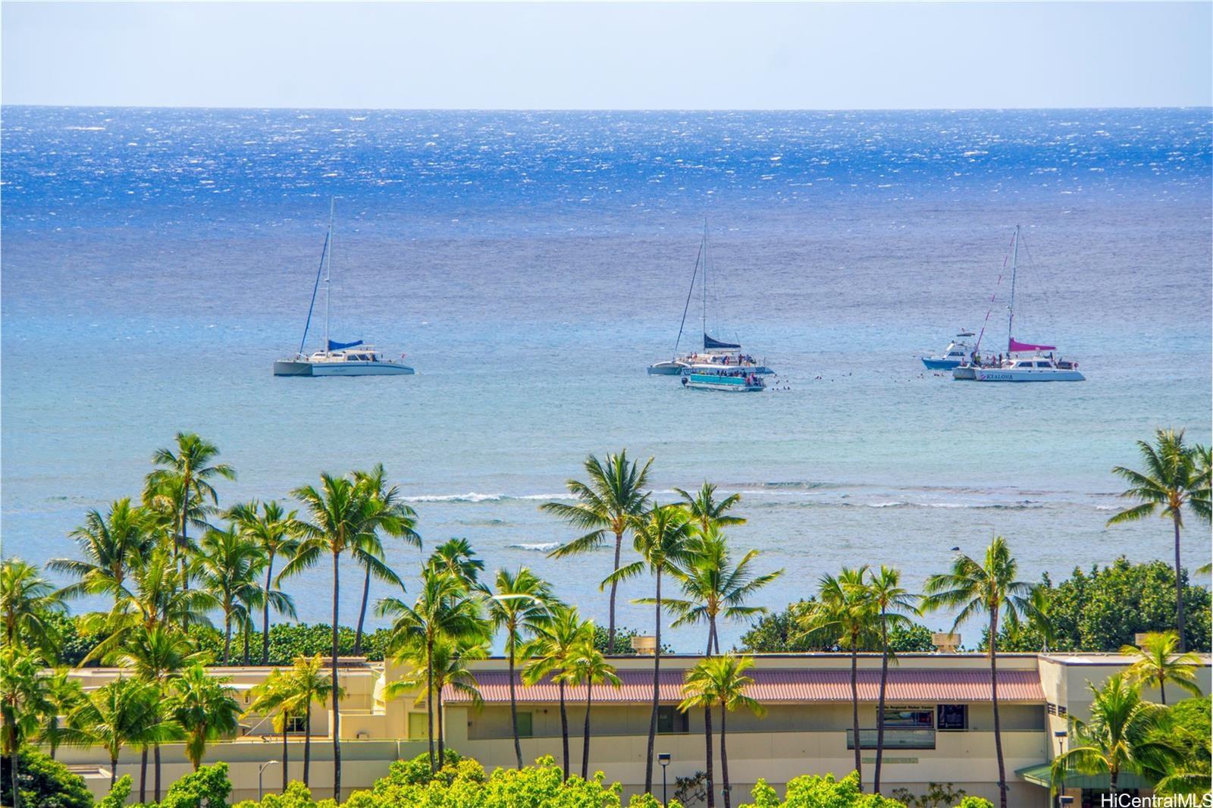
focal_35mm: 300
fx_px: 10106
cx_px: 606
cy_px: 404
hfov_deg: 6.9
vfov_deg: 4.6
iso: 200
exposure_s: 1/400
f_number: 9
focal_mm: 200
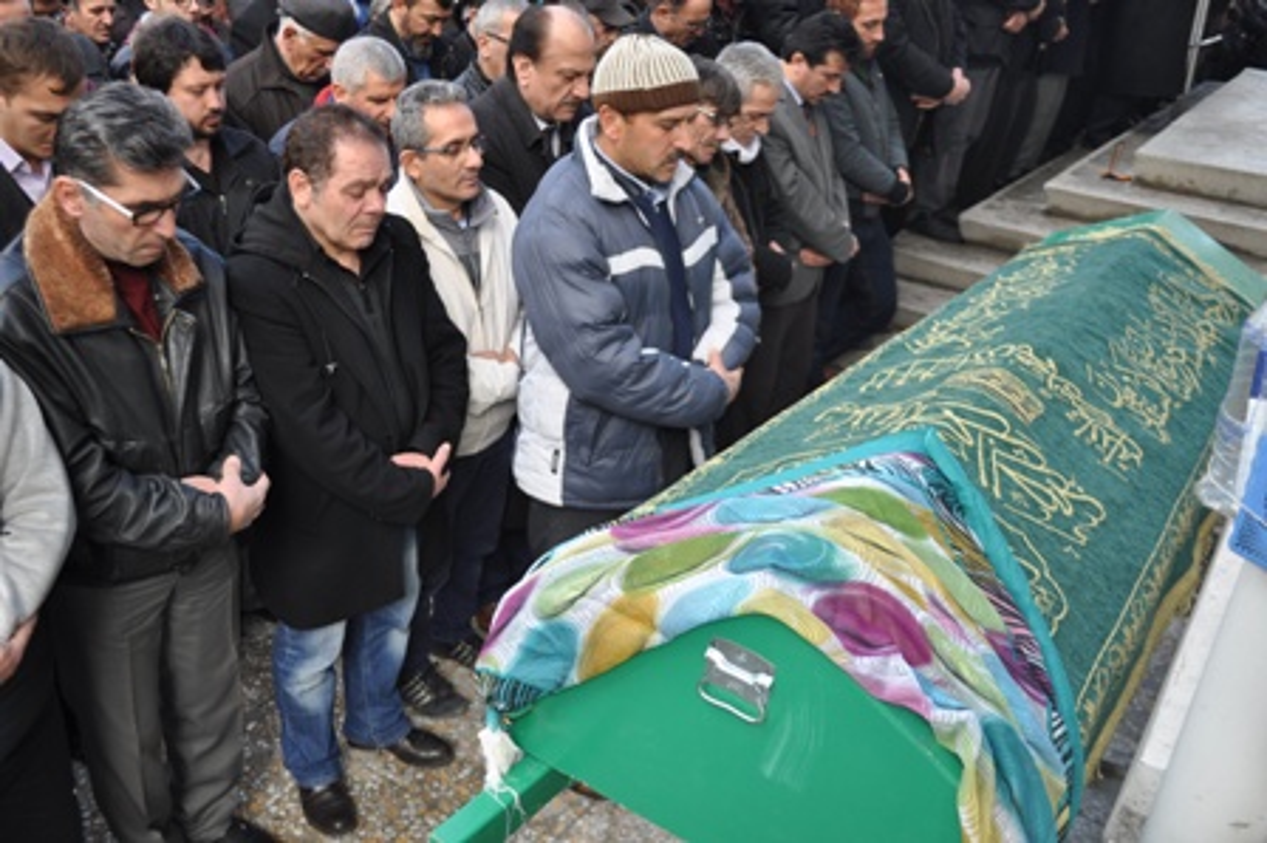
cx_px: 634
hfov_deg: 57.3
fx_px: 1161
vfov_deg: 39.9
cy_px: 422
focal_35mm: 33
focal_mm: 22
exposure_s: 1/200
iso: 200
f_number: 3.8
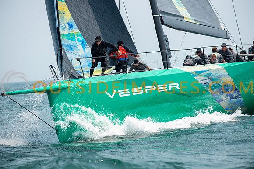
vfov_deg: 6.9
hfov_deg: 10.3
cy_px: 84
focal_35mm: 200
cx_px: 127
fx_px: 1411
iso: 250
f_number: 5
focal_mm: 200
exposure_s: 1/2000
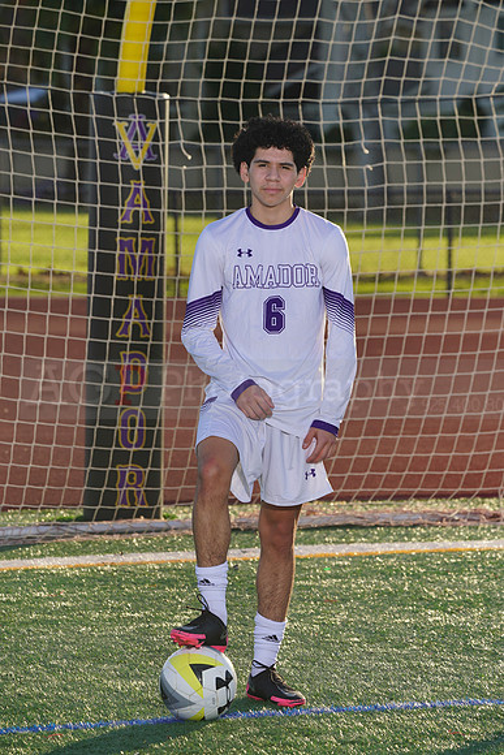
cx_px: 252
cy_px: 378
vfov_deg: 9.2
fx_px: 4701
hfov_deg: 6.1
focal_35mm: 224
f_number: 9
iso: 100
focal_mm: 224
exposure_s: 1/200
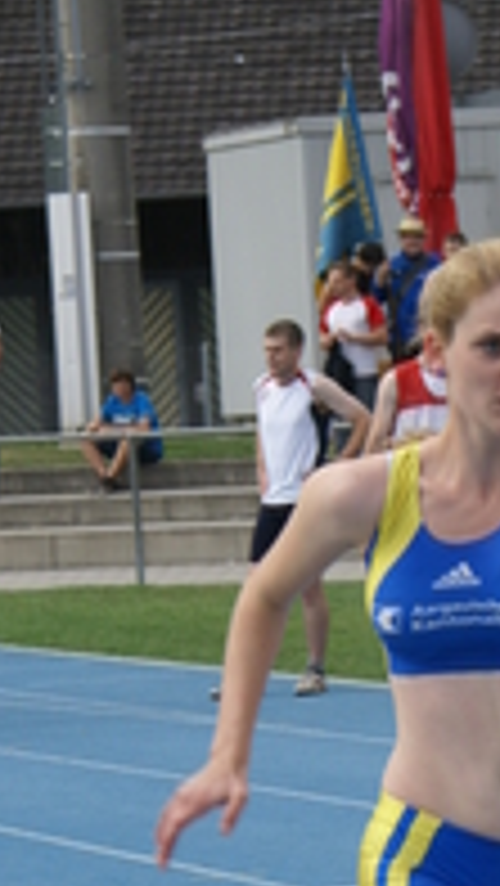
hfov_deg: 4.0
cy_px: 747
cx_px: 640
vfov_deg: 7.1
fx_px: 7109
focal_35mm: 302
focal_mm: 70
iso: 100
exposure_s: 1/320
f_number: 6.3
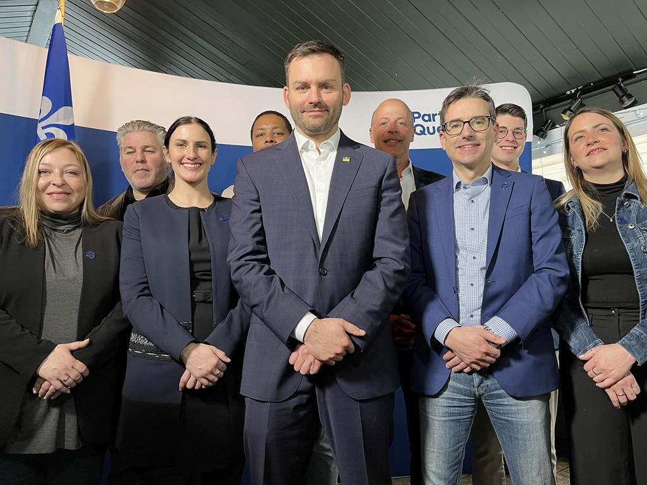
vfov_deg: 53.1
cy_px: 242
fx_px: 486
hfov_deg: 67.3
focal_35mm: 26
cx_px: 324
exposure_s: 1/60
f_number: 1.6
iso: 100
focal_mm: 5.1
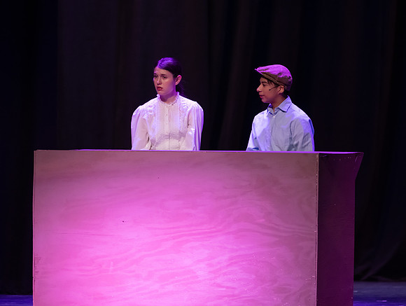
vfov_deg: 4.5
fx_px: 3901
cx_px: 203
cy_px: 153
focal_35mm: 332
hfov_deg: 6.0
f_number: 2.8
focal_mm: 300
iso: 5000
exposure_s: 1/250
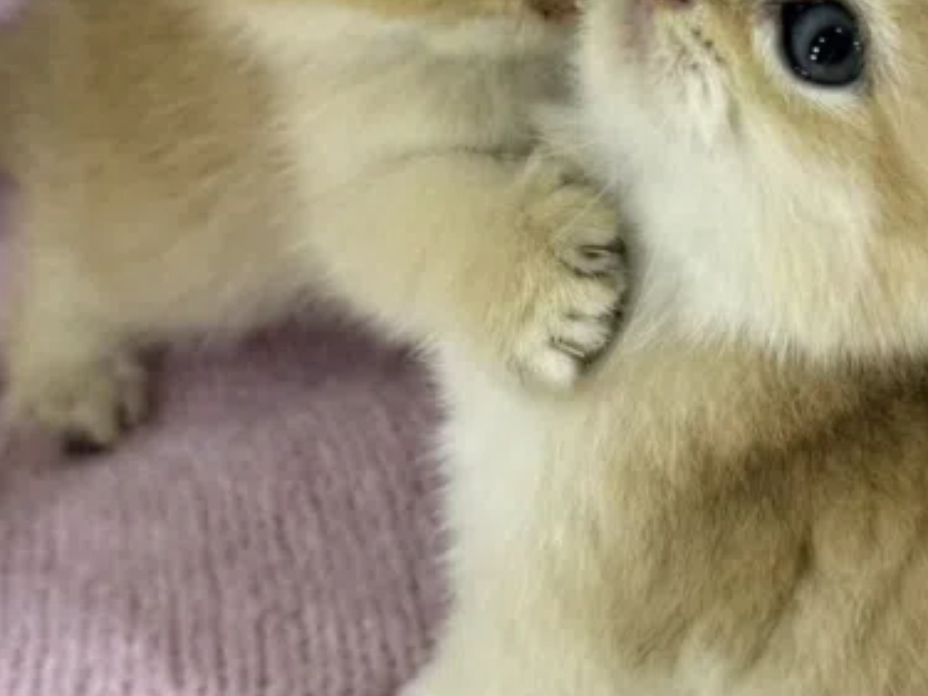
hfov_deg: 44.6
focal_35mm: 41
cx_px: 673
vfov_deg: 34.3
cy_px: 163
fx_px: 1099
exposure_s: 1/121
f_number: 1.78
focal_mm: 6.76
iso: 64
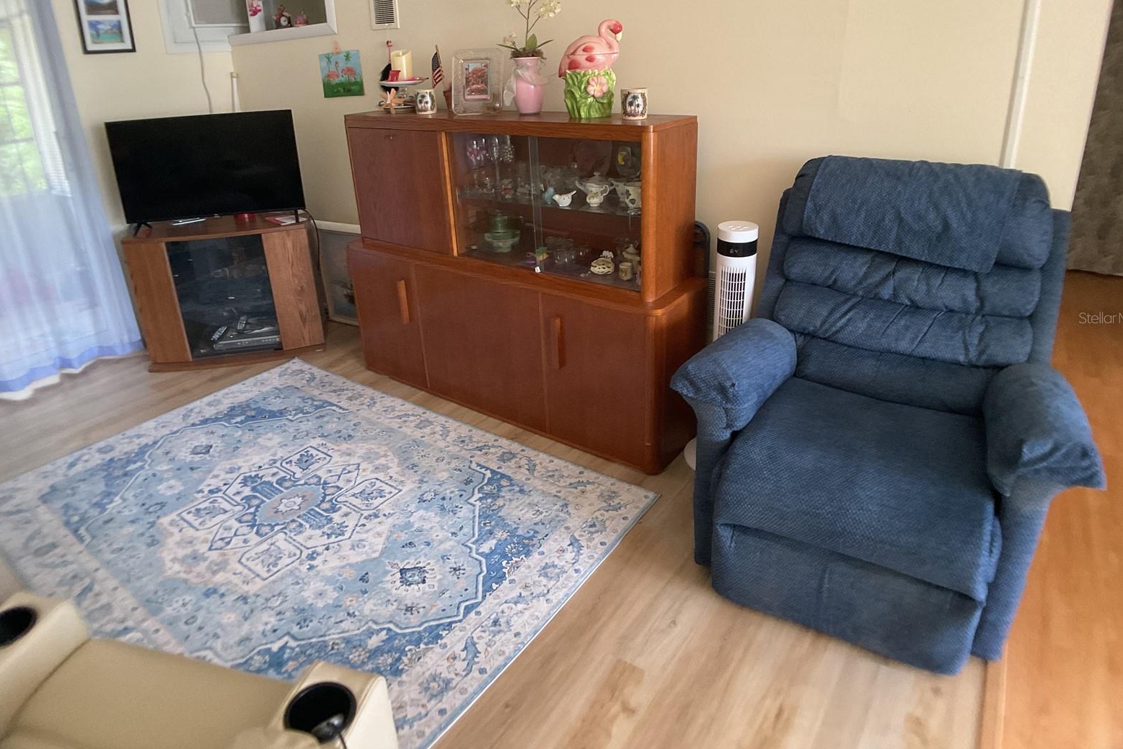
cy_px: 317
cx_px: 570
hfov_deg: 60.3
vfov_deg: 42.2
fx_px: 967
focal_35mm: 31
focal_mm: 3
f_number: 1.8
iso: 200
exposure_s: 1/60
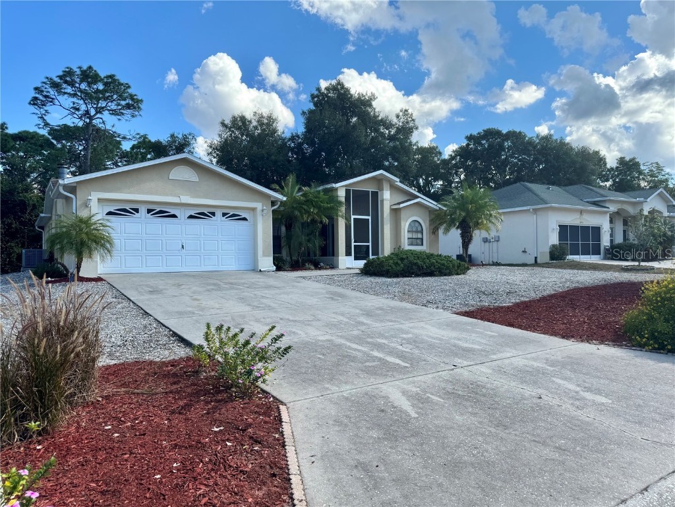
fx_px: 468
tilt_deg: -0.6
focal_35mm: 24
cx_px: 338
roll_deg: +0.7
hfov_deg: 71.6
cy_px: 254
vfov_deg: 56.8
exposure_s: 1/2959
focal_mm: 6.86
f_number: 1.78
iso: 80
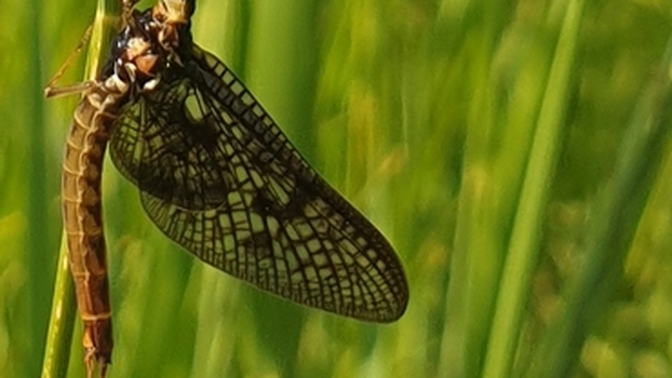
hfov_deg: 42.1
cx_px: 312
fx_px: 873
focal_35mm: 49
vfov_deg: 24.4
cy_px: 218
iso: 50
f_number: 2.4
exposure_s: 1/1126
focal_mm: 4.3
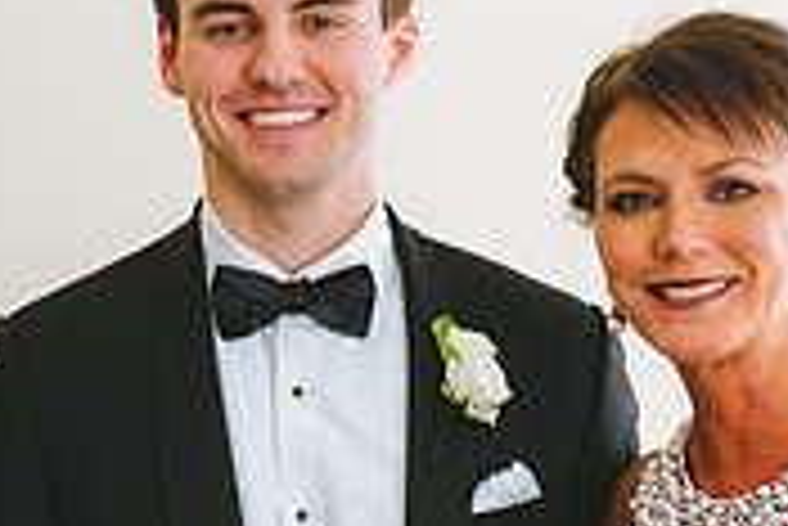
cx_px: -23
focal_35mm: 199
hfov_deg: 10.2
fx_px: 4359
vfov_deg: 6.9
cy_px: 488
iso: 500
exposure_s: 1/640
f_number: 3.5
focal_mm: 60
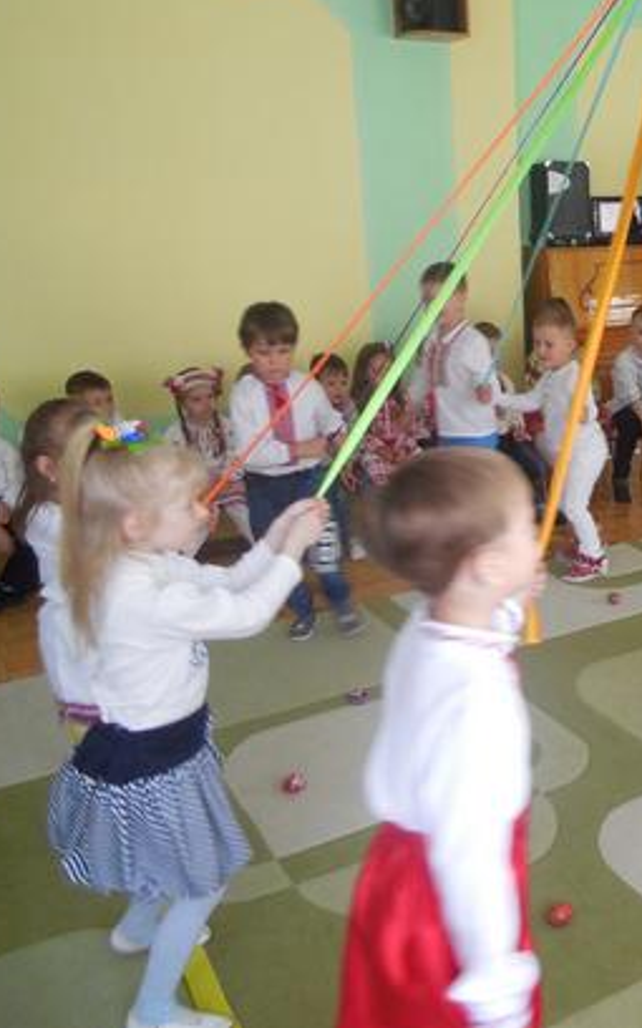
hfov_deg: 29.3
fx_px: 1092
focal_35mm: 39
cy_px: 464
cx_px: 723
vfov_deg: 50.3
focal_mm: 4.5
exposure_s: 1/30
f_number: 3.1
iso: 280
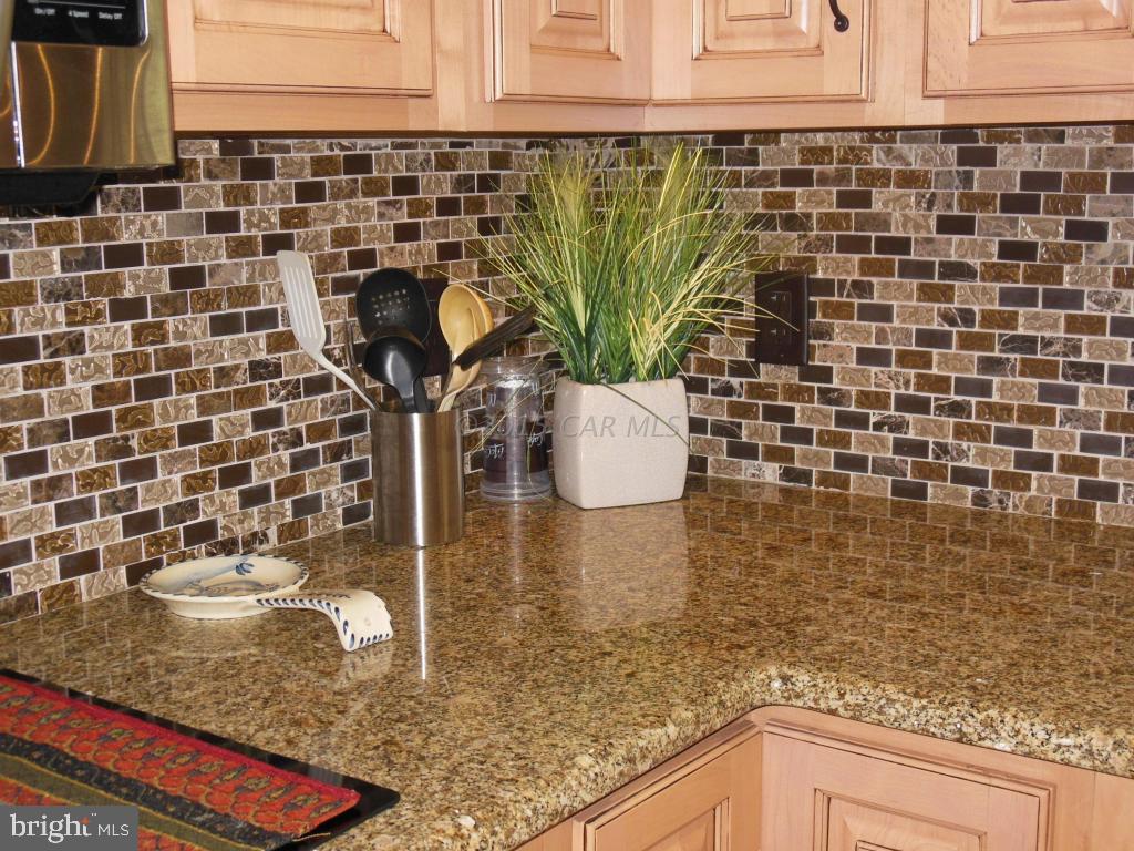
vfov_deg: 29.1
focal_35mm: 50
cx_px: 567
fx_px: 1638
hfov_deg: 38.2
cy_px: 426
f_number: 4
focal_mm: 8.9
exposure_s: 1/60
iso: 250
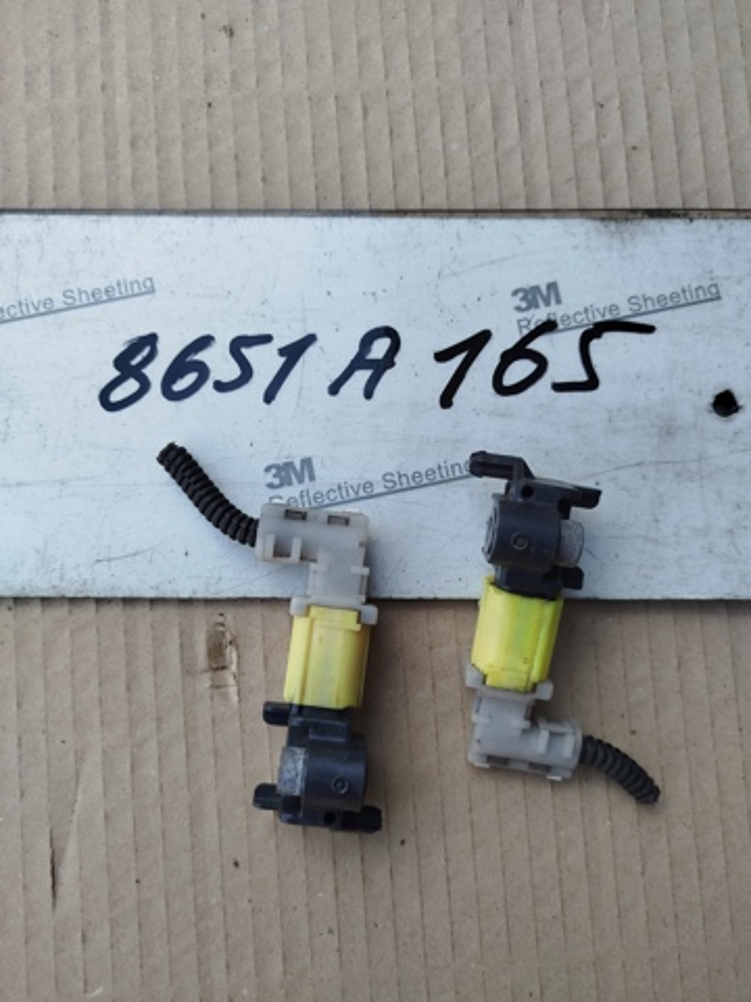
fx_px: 694
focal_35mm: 24
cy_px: 501
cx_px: 376
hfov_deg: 56.8
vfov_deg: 71.6
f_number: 1.7
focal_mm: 5.31
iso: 50
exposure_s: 1/239
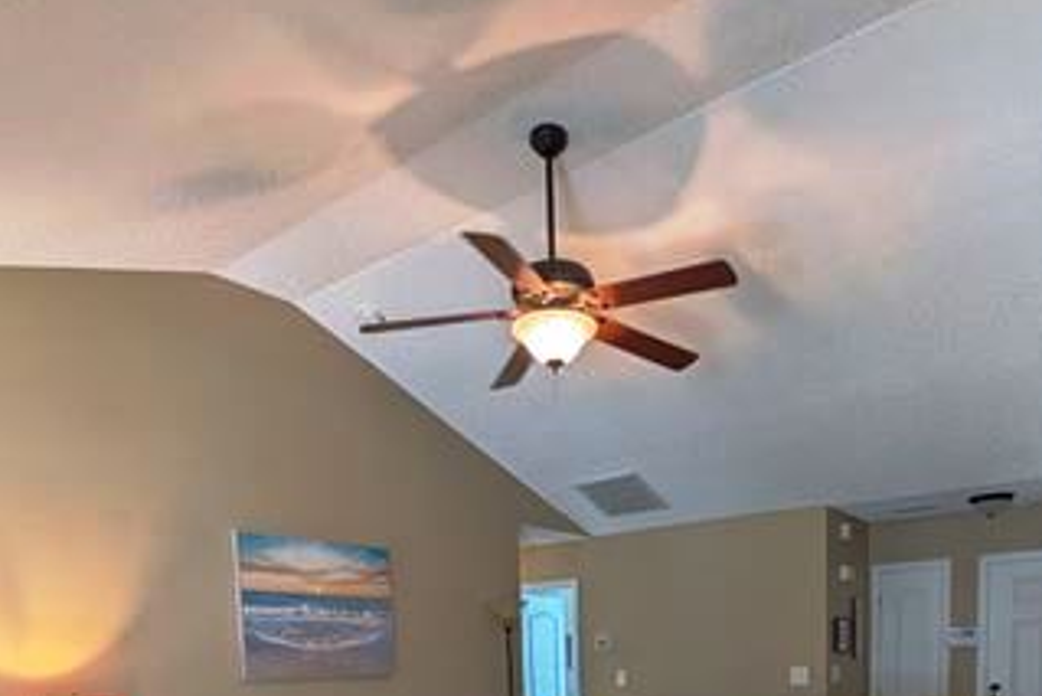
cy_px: 745
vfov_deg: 41.9
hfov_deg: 71.4
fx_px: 724
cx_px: 565
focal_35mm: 25
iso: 87
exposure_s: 1/120
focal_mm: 2.02
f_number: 1.7
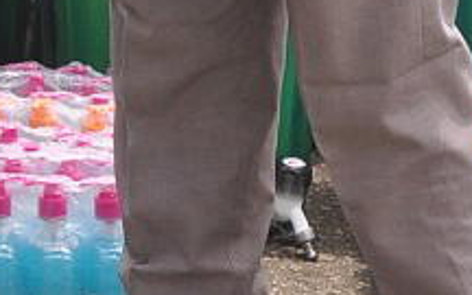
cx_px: -380
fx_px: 4374
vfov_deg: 3.8
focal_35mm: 340
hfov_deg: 6.1
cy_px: -304
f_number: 8
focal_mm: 32
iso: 200
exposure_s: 1/160
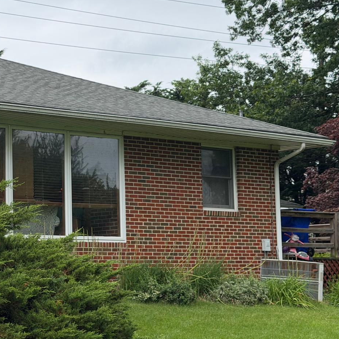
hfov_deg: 18.3
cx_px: 13
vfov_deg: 18.7
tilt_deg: +6.1
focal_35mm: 93
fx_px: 1030
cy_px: 175
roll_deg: +1.0
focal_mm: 6.76
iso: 64
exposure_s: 1/1980
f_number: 1.78
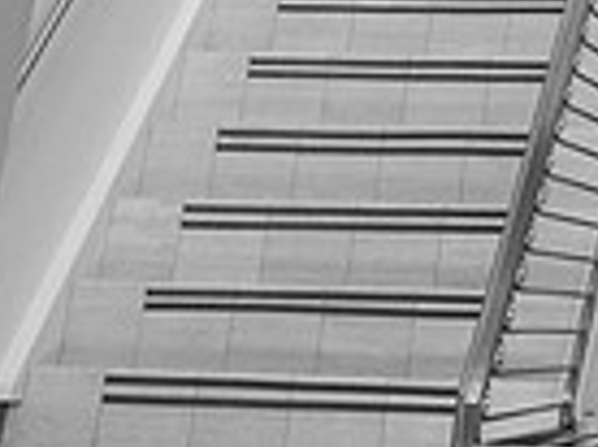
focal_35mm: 100
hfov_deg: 17.2
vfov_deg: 13.3
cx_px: 968
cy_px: -358
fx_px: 1725
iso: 1600
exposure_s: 1/250
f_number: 4
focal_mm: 24
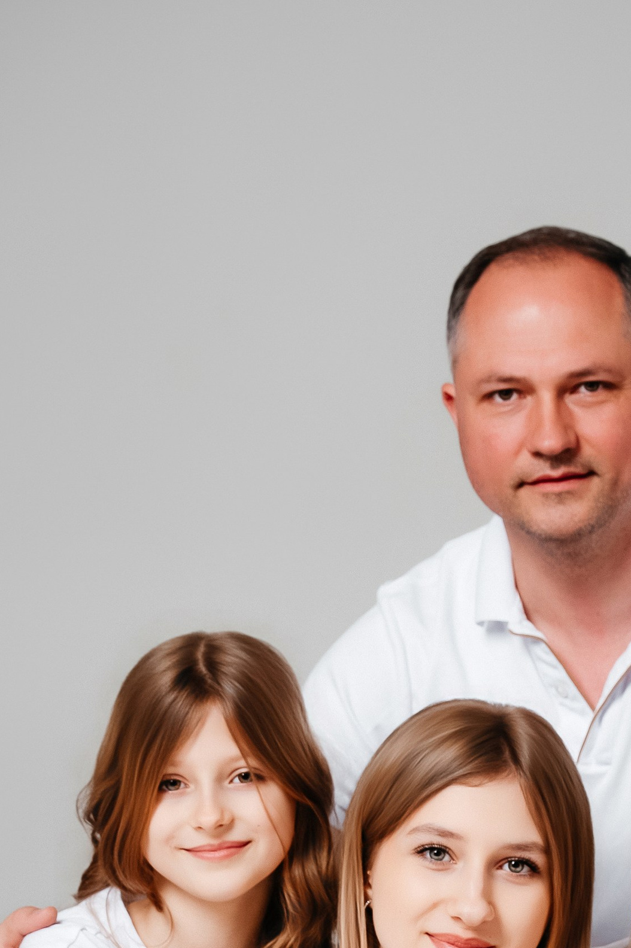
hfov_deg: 8.9
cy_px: 1003
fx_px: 4028
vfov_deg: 13.2
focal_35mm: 153
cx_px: 581
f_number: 6.3
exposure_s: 1/160
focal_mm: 63
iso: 100
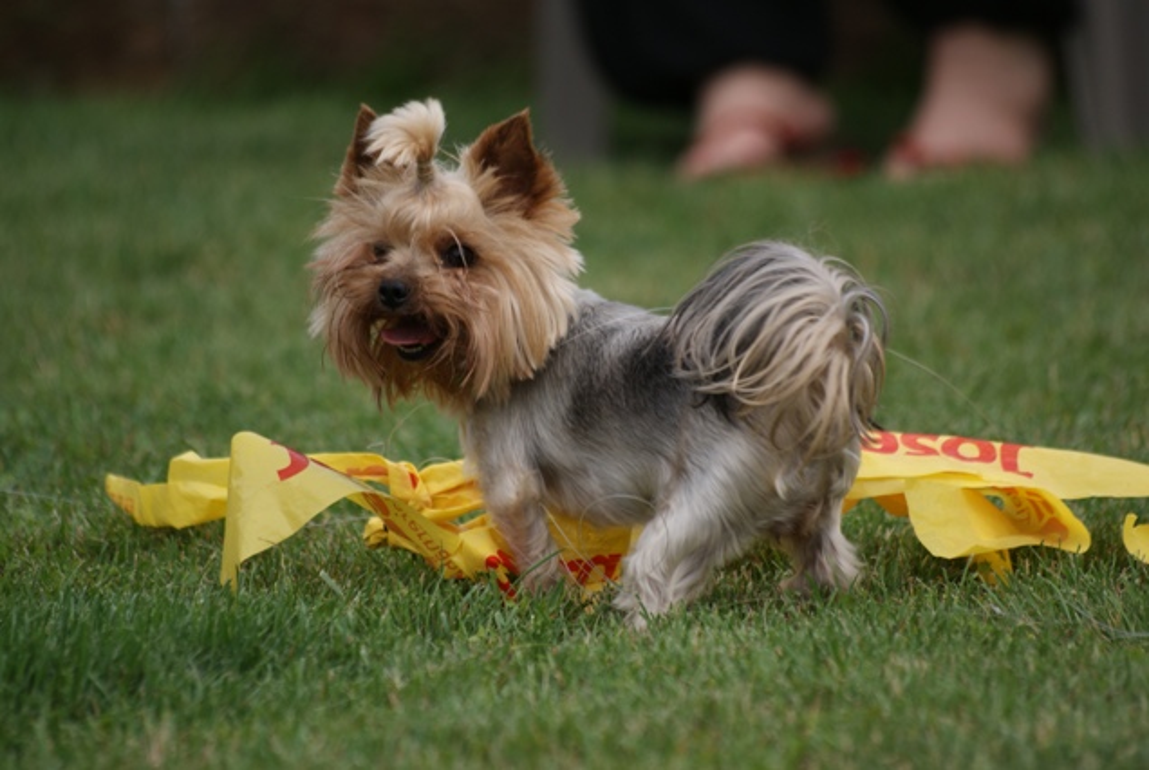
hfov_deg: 6.5
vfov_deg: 4.4
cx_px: 574
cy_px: 385
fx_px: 10068
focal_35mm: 315
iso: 100
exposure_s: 1/400
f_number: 5
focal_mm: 210
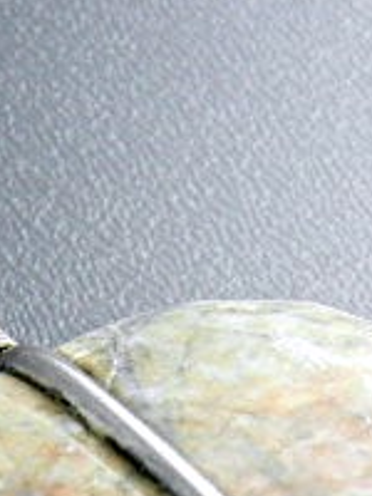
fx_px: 2379
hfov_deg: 8.9
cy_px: 575
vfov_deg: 11.7
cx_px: 15
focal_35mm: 166
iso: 200
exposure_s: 1/5.6
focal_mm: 9.3
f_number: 3.9
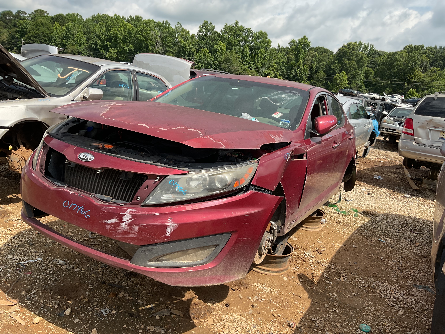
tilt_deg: -13.3
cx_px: 222
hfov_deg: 61.7
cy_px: 167
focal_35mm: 29
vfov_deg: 48.2
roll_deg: -4.8
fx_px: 373
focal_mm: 3
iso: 16
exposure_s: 1/1377
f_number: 1.8
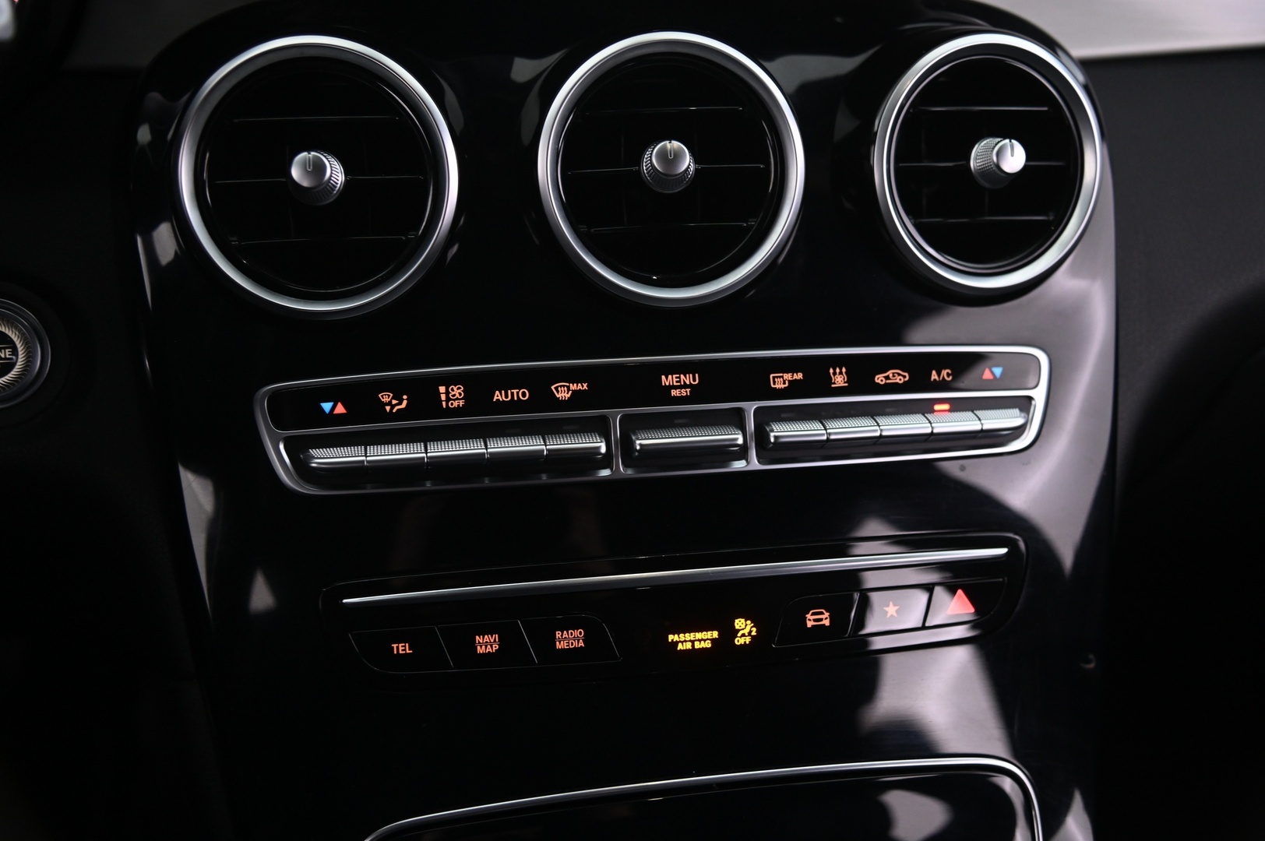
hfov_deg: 50.7
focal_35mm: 38
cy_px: 420
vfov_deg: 35.0
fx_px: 1334
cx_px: 632
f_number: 4
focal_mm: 38
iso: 2000
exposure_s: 1/15
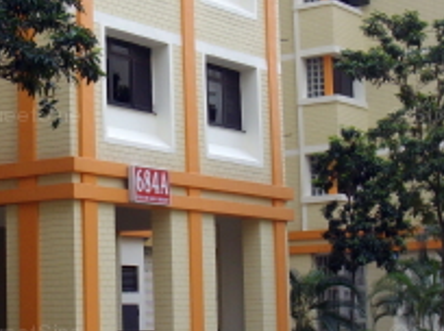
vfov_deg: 14.7
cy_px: 118
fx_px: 1280
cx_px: 118
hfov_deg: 19.6
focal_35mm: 100
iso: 80
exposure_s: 1/250
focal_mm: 6.2
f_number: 2.8
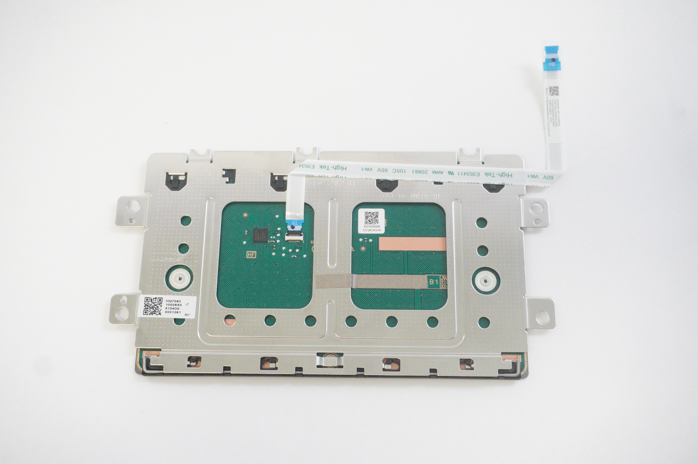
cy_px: 232
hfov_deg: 48.0
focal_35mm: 40
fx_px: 785
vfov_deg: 33.0
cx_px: 349
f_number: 5.6
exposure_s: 1/200
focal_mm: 27
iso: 5000
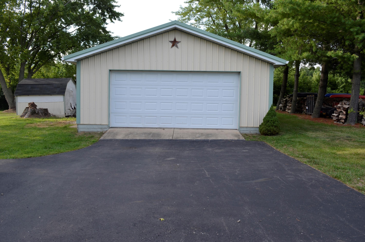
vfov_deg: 47.7
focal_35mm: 27
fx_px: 273
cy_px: 121
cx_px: 182
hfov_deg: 67.5
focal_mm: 18
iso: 200
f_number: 7.1
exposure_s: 1/200
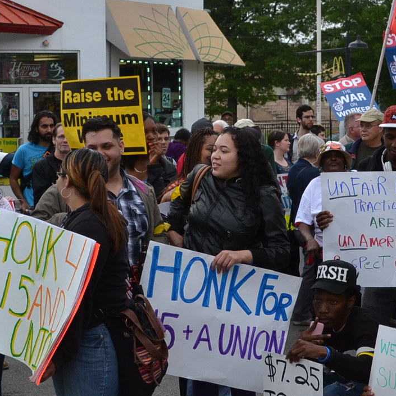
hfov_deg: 23.0
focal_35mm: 75
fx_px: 971
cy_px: 205
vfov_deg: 23.1
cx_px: 255
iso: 400
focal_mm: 18
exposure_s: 1/1600
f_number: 4
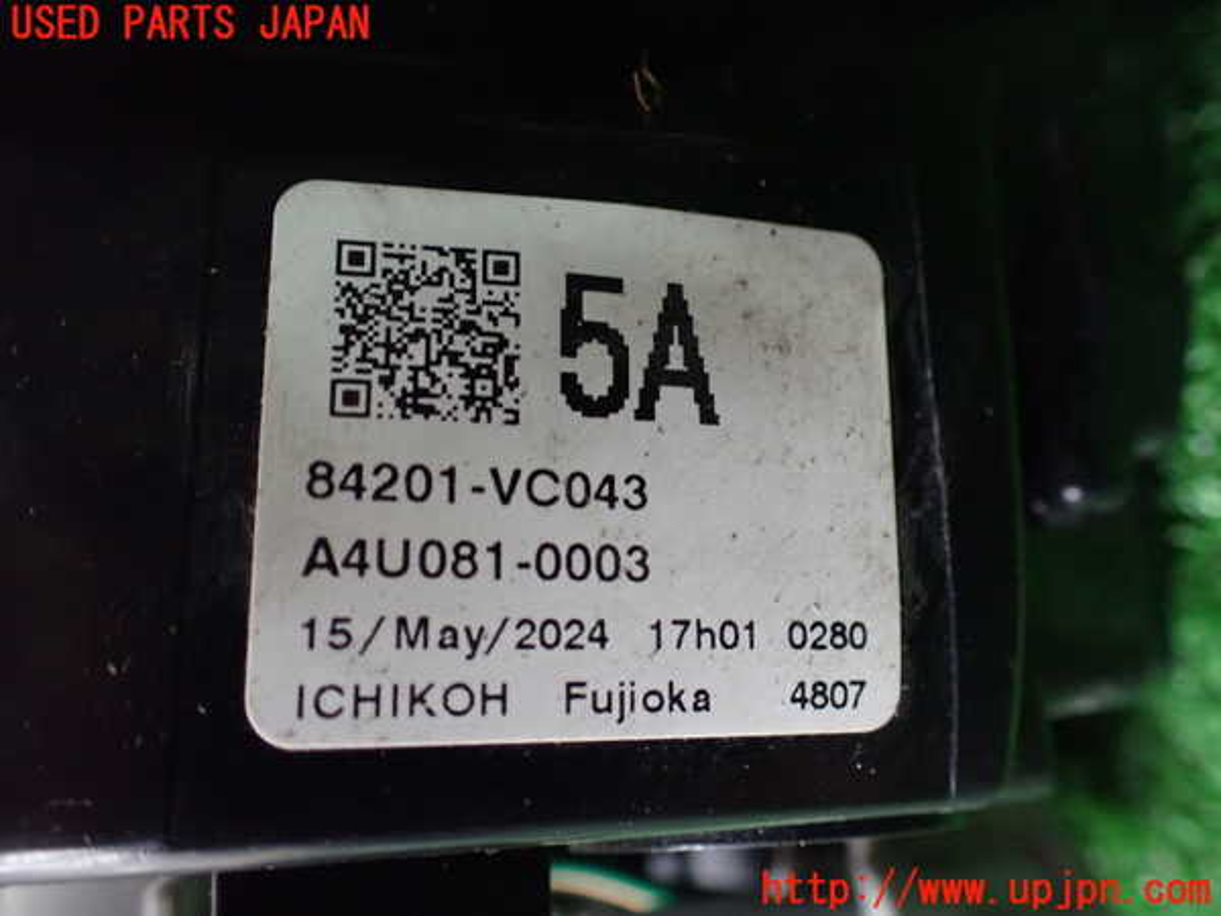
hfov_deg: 60.0
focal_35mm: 30
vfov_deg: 46.8
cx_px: 610
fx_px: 1058
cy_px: 458
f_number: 2.3
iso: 800
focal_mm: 5.4
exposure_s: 1/60
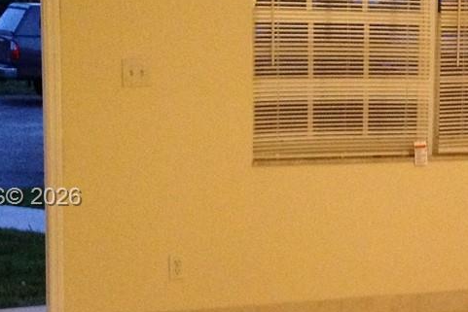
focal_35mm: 121
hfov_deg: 16.3
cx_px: 557
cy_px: 198
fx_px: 1573
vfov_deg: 11.3
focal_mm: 4.28
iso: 400
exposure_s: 1/20
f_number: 2.4
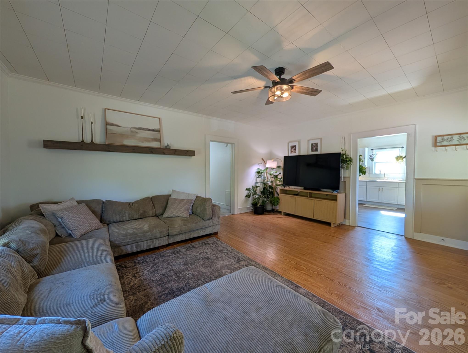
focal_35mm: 12
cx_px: 234
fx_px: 162
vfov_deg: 94.6
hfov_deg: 110.5
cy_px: 176
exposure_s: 1/60
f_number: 1.7
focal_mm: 2.02
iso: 85
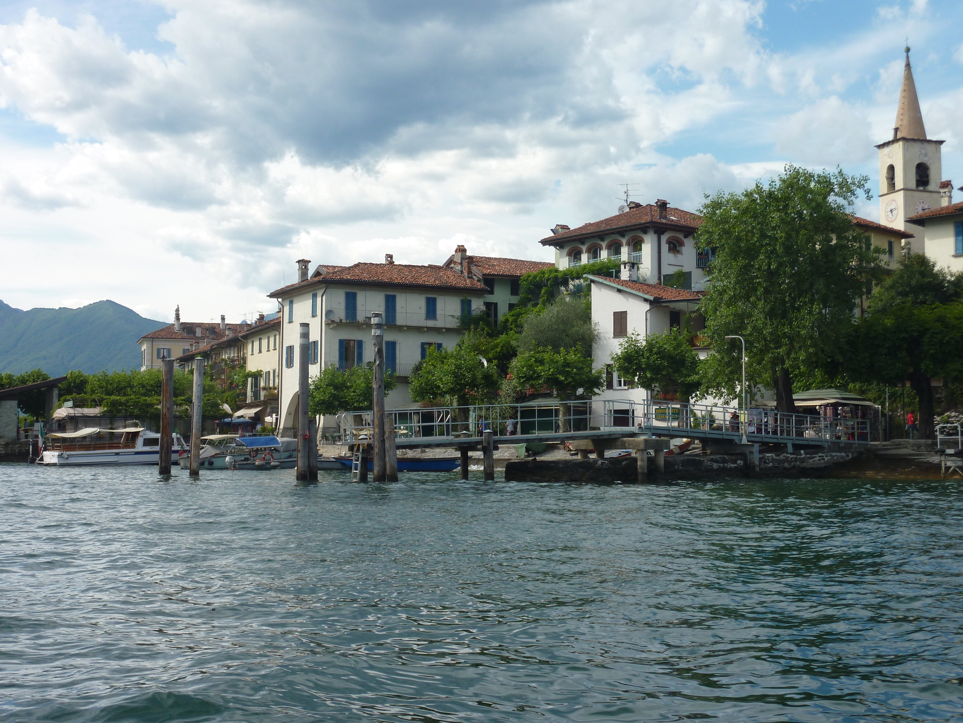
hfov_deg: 39.7
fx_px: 1335
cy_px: 362
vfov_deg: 30.3
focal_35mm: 48
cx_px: 482
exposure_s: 1/400
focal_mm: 7.9
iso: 80
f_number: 4.5
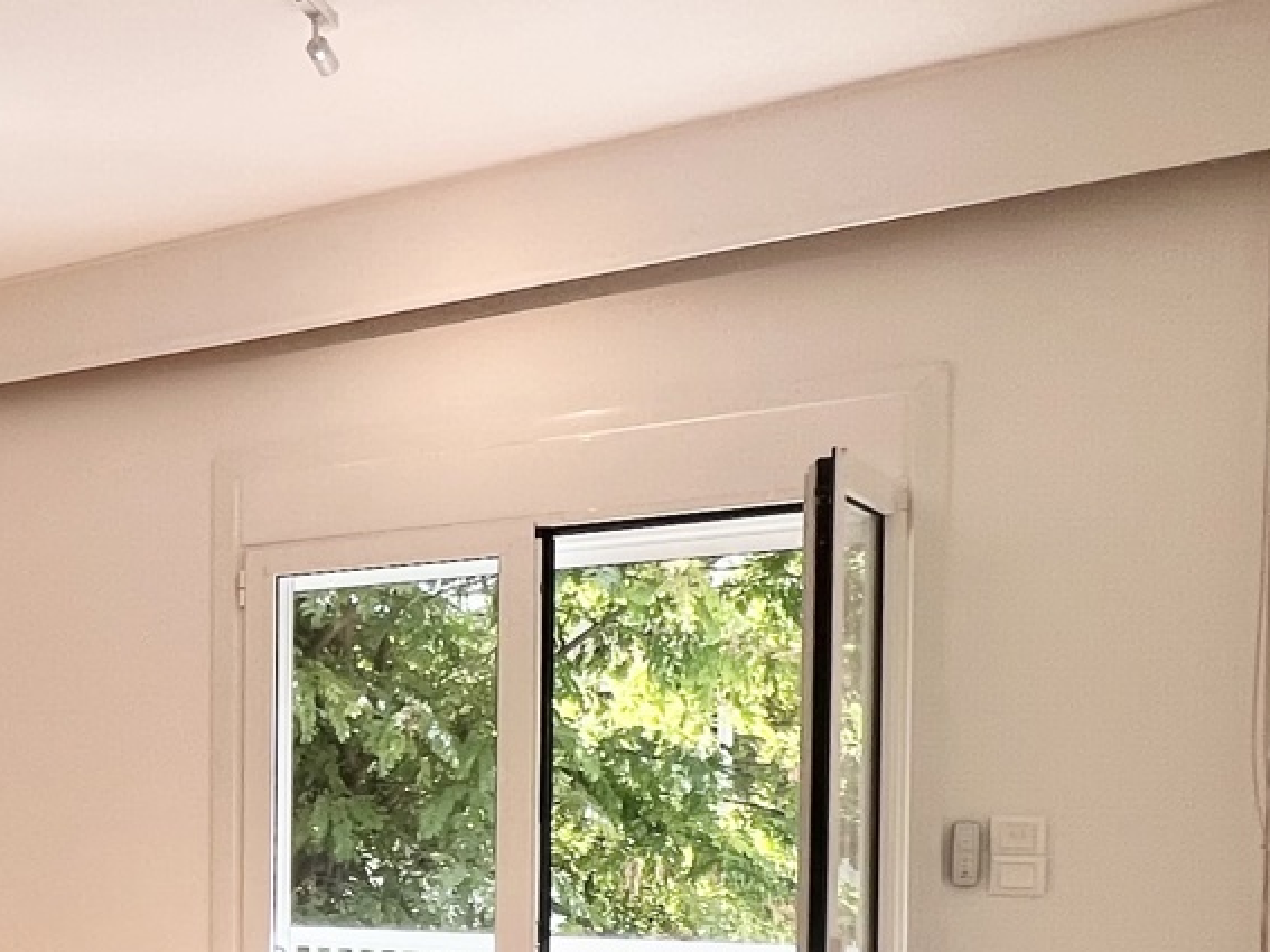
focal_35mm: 44
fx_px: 1614
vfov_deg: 31.6
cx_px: -703
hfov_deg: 27.2
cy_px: 824
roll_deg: -0.3
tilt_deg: -0.1
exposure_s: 1/184
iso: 32
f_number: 1.8
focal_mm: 1.57
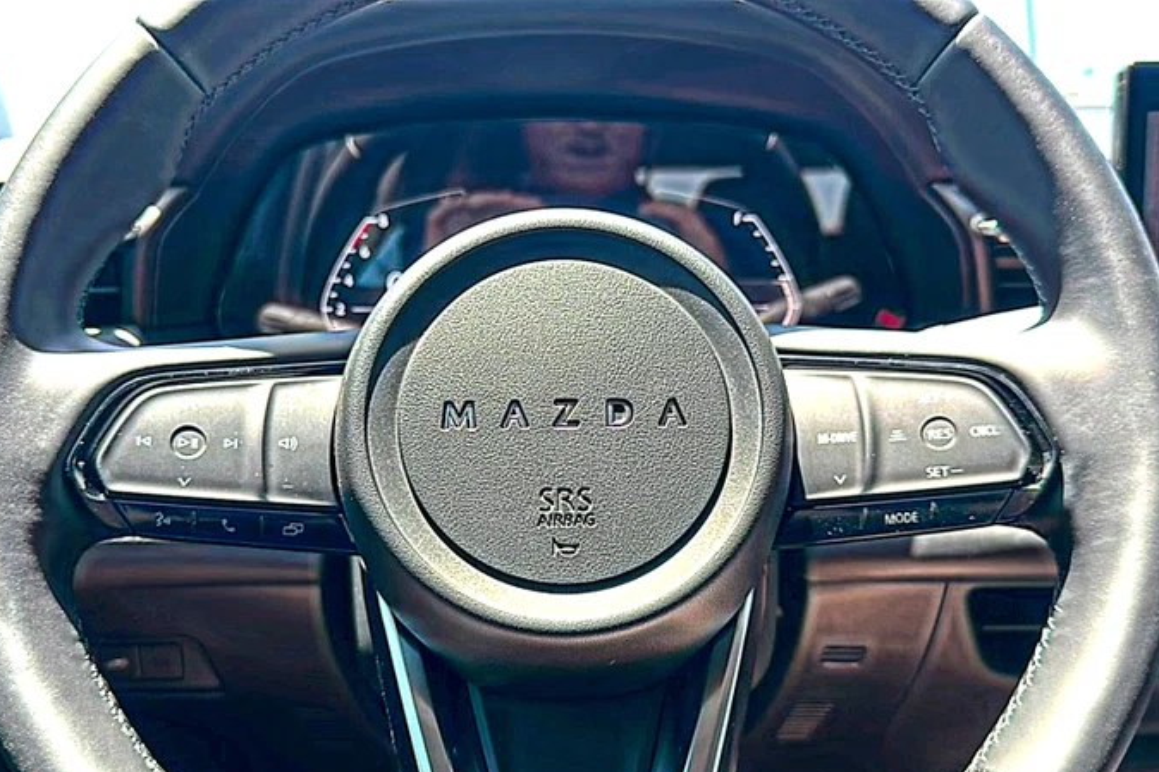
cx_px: 566
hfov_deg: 67.4
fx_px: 869
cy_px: 450
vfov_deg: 47.7
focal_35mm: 27
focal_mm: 6.86
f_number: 1.78
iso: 80
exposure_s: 1/295
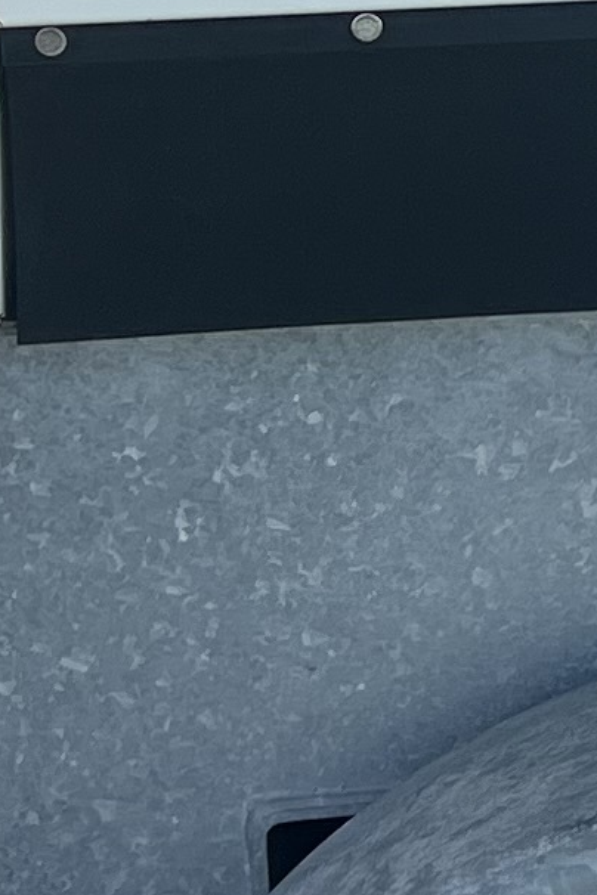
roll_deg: +2.2
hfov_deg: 7.3
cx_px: 1281
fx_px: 4477
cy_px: -182
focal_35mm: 180
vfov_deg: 11.2
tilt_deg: -10.3
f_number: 1.5
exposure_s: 1/1252
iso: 50
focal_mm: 5.7
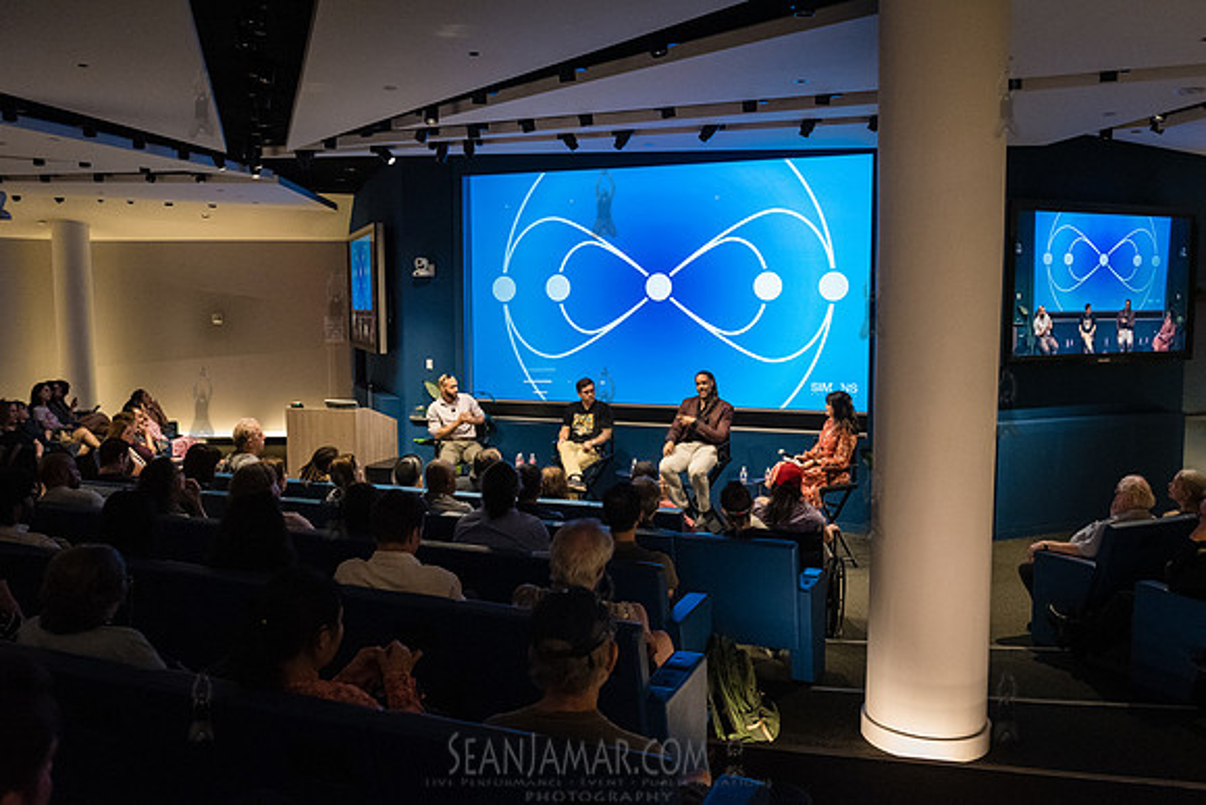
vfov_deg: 43.8
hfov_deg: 62.1
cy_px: 402
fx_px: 1001
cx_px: 603
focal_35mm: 30
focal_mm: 29
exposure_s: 1/250
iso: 6400
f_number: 3.5
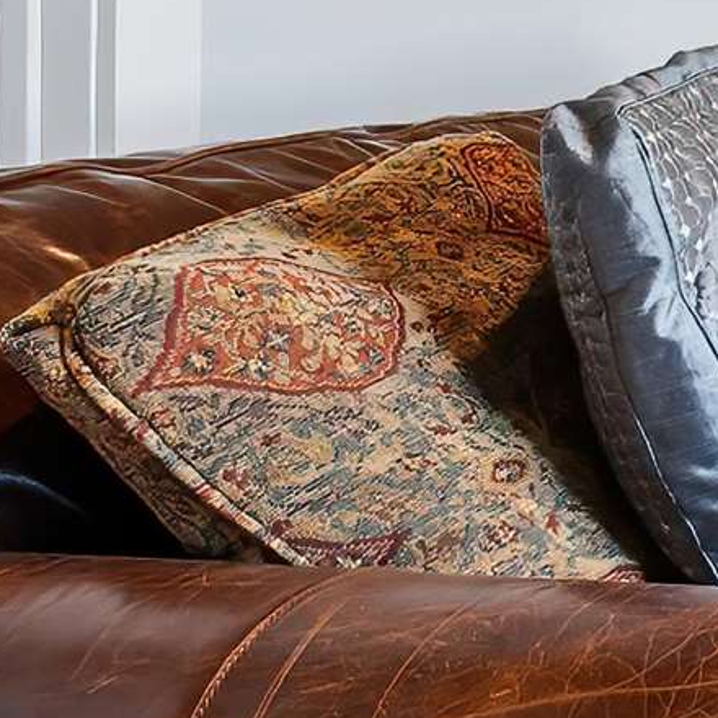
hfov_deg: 11.1
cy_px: -103
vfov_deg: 18.6
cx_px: 2213
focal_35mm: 89
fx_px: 2089
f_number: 9
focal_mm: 10
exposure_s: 1/4
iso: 320
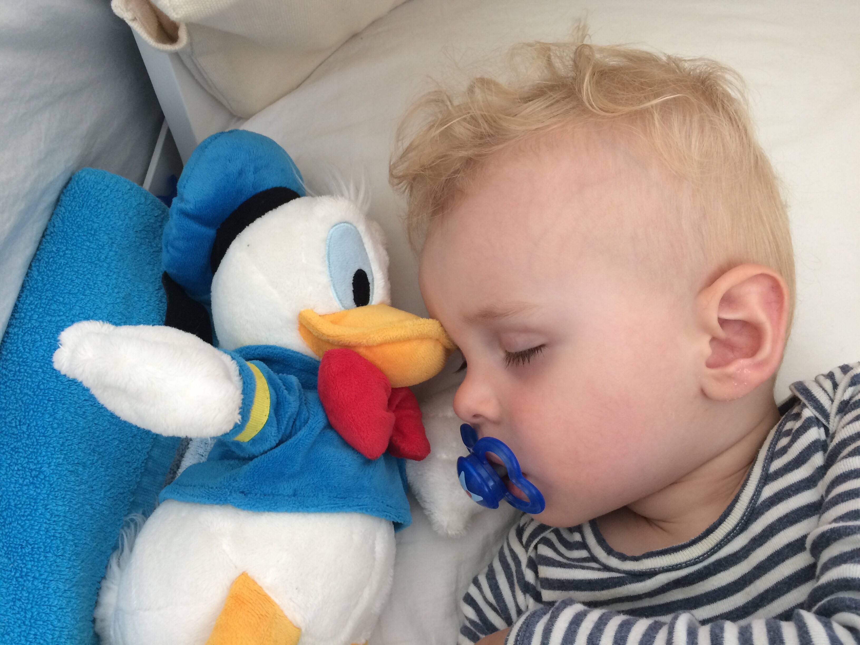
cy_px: 322
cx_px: 430
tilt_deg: -67.8
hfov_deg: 61.7
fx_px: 720
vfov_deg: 48.2
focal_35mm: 29
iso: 100
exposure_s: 1/30
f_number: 2.2
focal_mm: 4.15
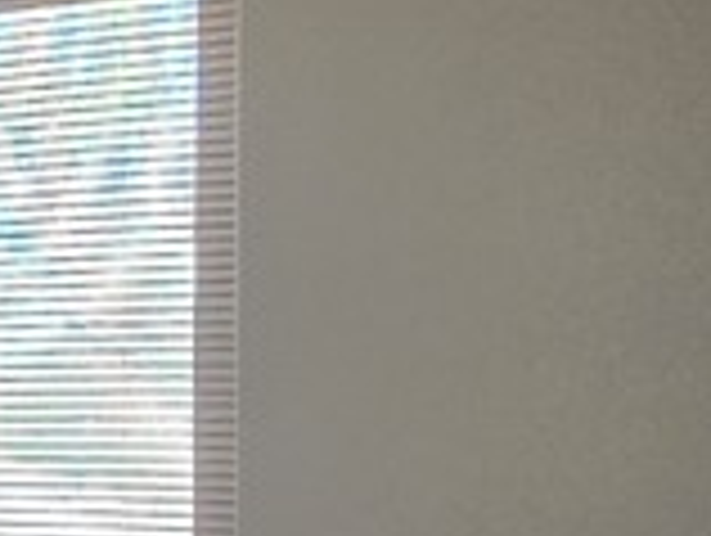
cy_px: 495
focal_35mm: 84
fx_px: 1728
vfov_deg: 17.3
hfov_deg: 15.9
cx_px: -850
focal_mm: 2.2
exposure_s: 1/60
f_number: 2.2
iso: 200
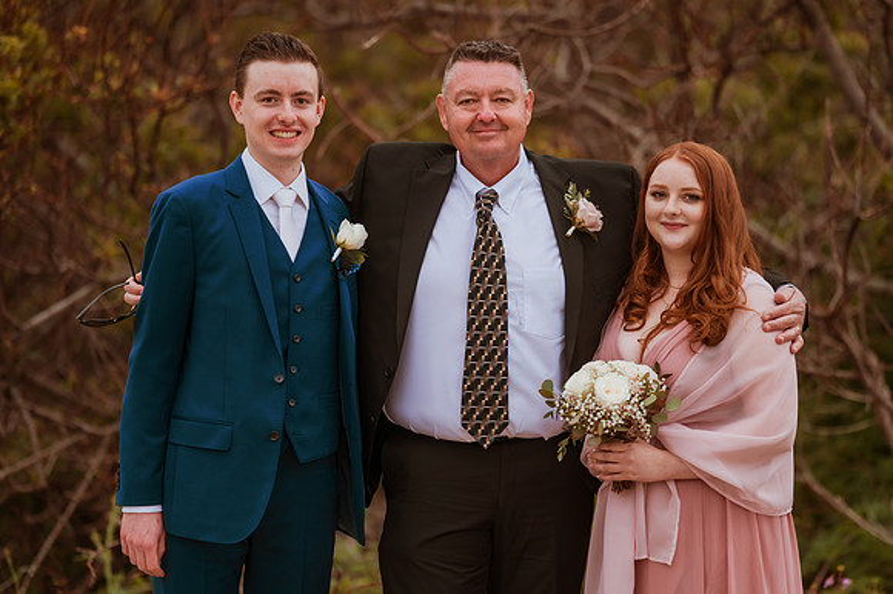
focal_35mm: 135
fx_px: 3347
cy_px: 297
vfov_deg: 10.1
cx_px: 446
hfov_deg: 15.2
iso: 400
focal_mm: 135
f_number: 1.8
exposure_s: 1/3200
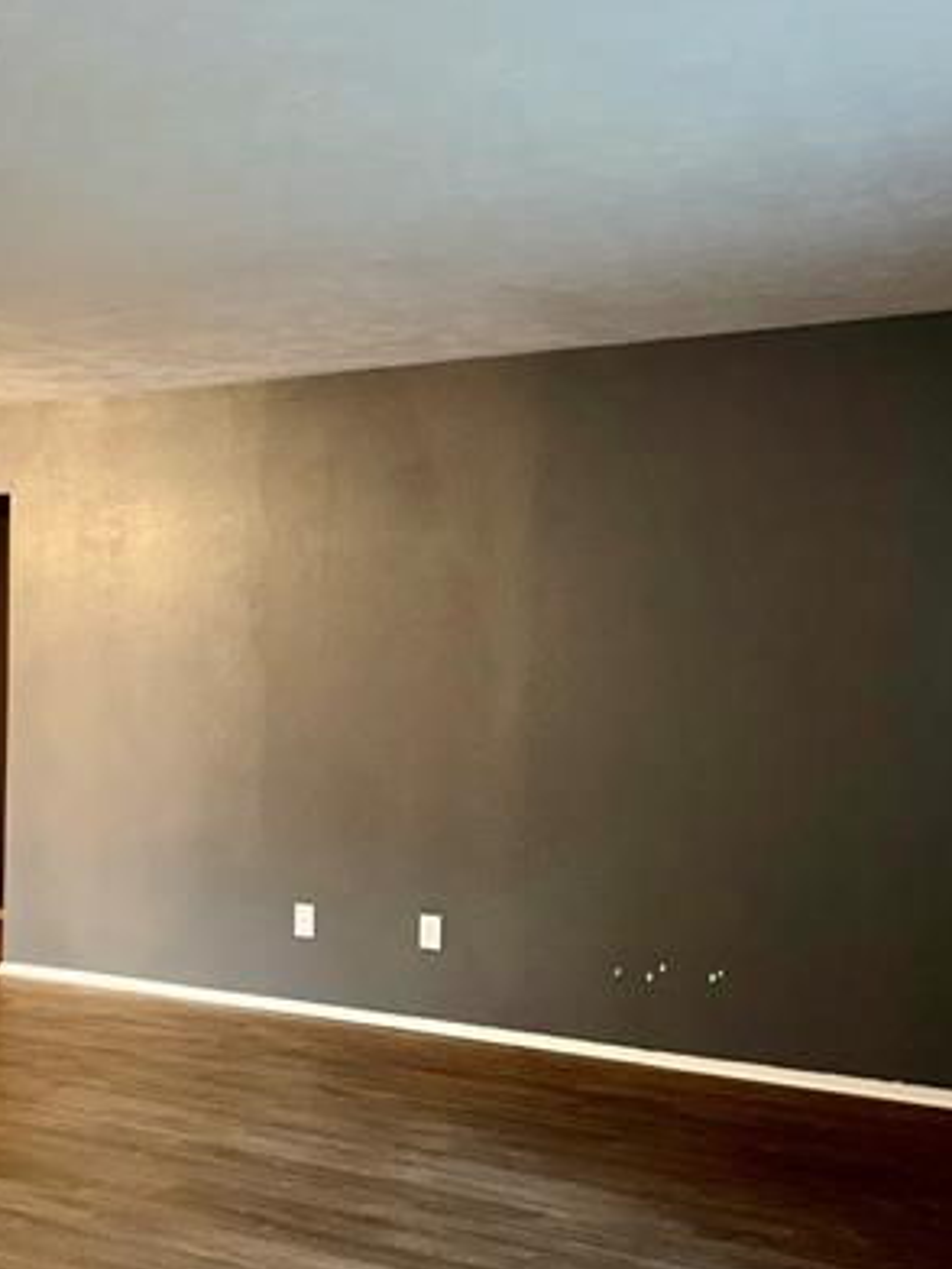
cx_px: 84
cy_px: 712
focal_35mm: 47
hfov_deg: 29.5
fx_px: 1723
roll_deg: -0.1
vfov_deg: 40.4
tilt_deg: -2.3
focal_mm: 6.76
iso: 125
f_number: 1.78
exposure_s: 1/15
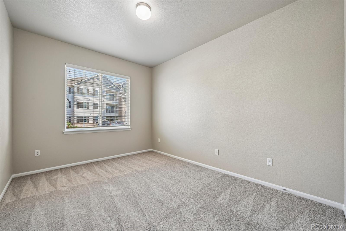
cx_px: 173
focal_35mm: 14
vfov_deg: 81.2
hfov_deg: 104.3
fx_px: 135
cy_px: 116
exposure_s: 1/15
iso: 200
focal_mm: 14
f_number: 10
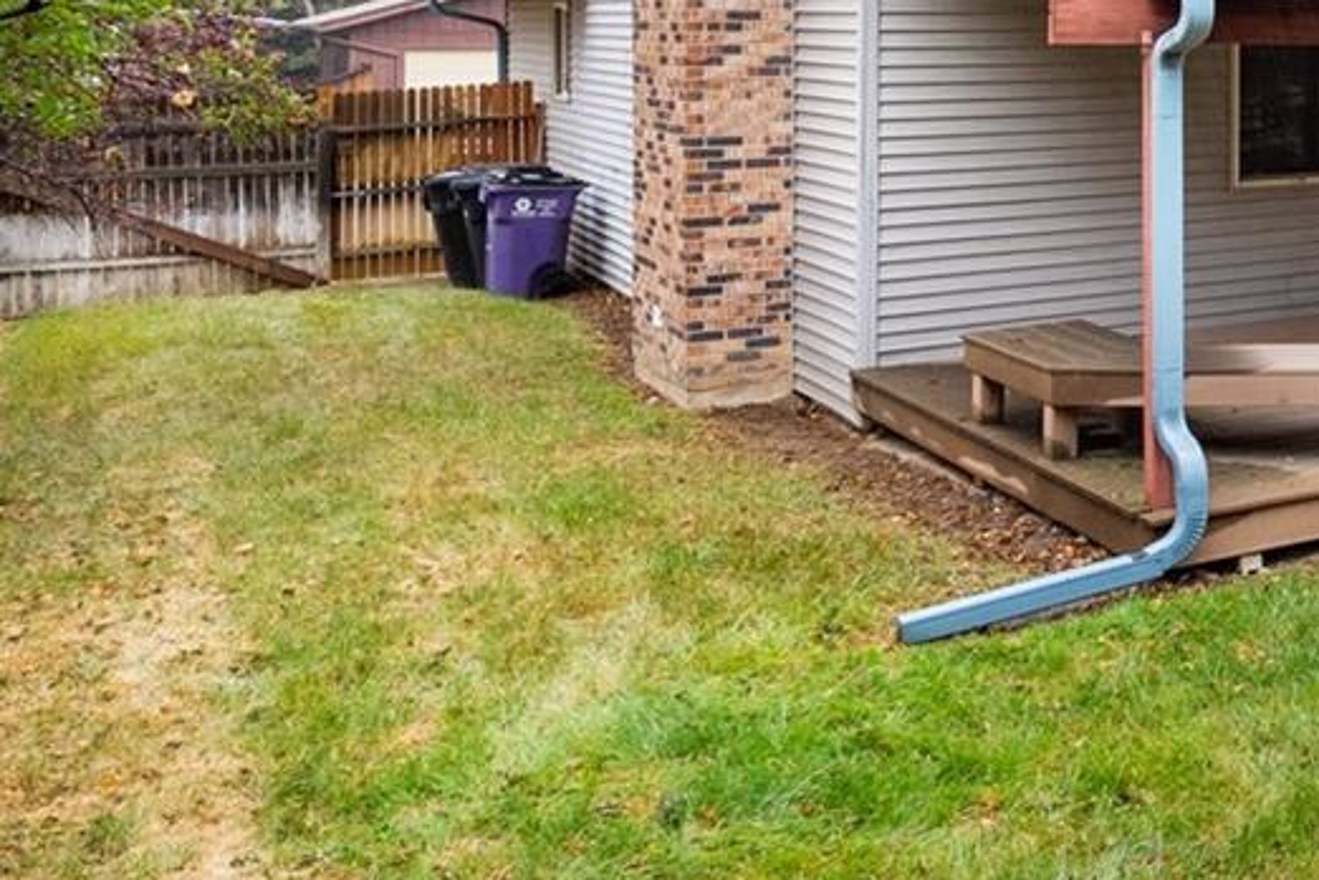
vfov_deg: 26.1
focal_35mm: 49
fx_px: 1795
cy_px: 8
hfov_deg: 29.2
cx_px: 1860
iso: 200
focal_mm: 16
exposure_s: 1/15
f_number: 8
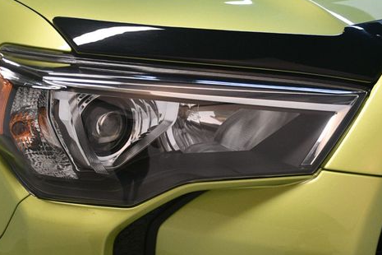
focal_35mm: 66
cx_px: 173
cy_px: 129
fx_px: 700
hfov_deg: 30.5
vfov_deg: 20.6
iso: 1400
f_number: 4
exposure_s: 1/125
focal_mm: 32
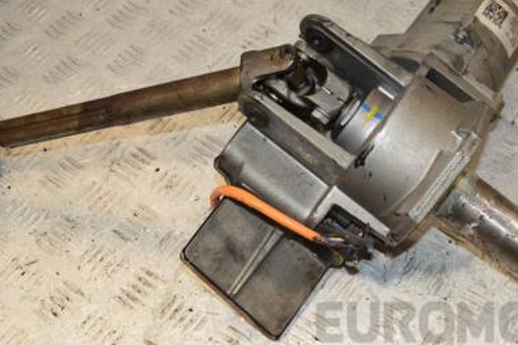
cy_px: 142
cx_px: 291
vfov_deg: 23.0
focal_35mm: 59
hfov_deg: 34.0
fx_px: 845
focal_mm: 25
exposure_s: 1/200
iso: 800
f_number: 7.1
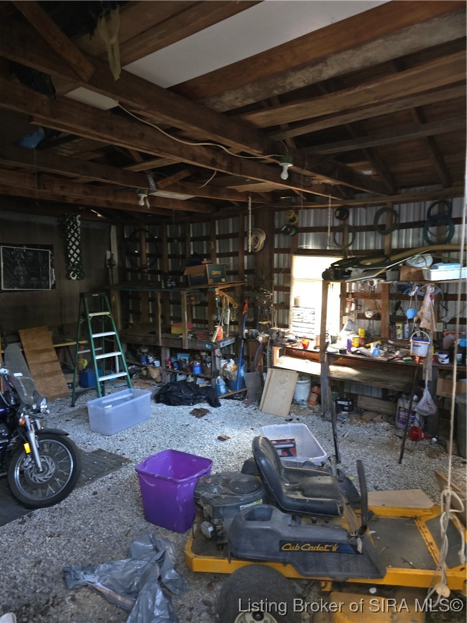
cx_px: 234
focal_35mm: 23
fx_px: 414
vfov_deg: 73.9
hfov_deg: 58.9
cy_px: 312
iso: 500
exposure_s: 1/12
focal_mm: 6.3
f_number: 1.7
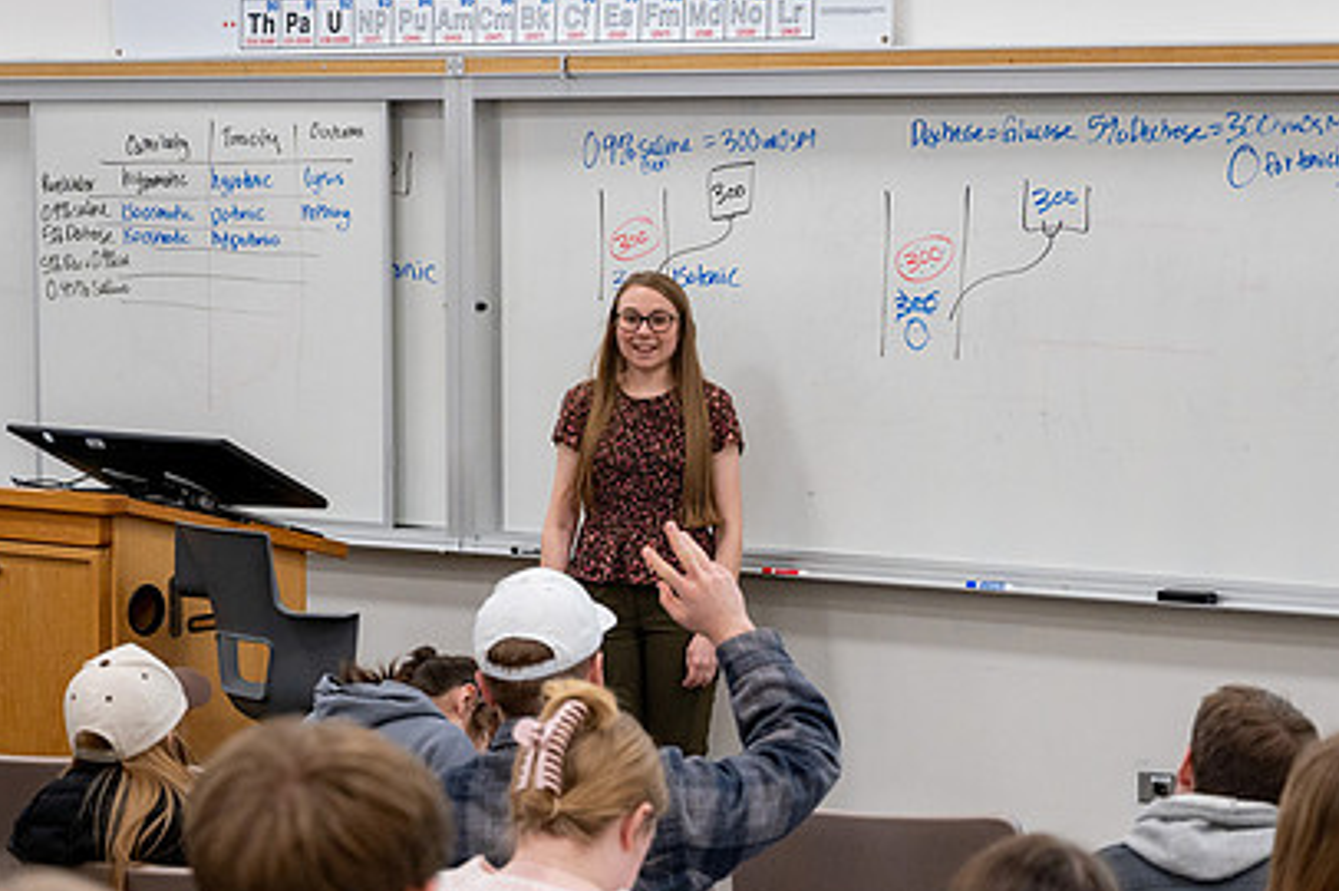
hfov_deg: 19.1
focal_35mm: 107
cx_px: 800
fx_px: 3976
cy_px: 504
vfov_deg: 12.8
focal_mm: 65
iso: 2000
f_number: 4
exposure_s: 1/400
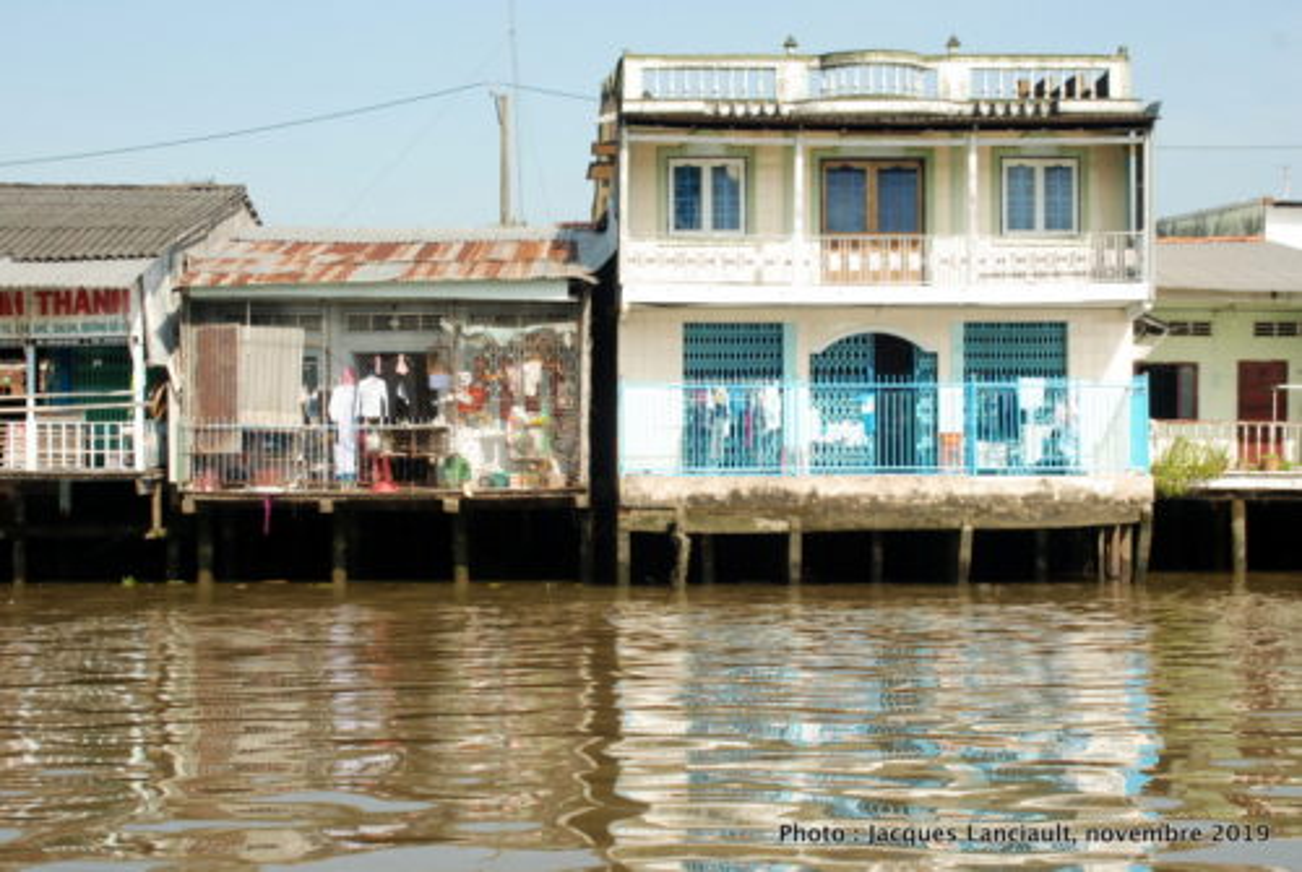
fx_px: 2390
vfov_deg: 20.7
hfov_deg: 30.5
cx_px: 651
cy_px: 436
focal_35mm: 66
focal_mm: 44
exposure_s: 1/500
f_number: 11
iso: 500
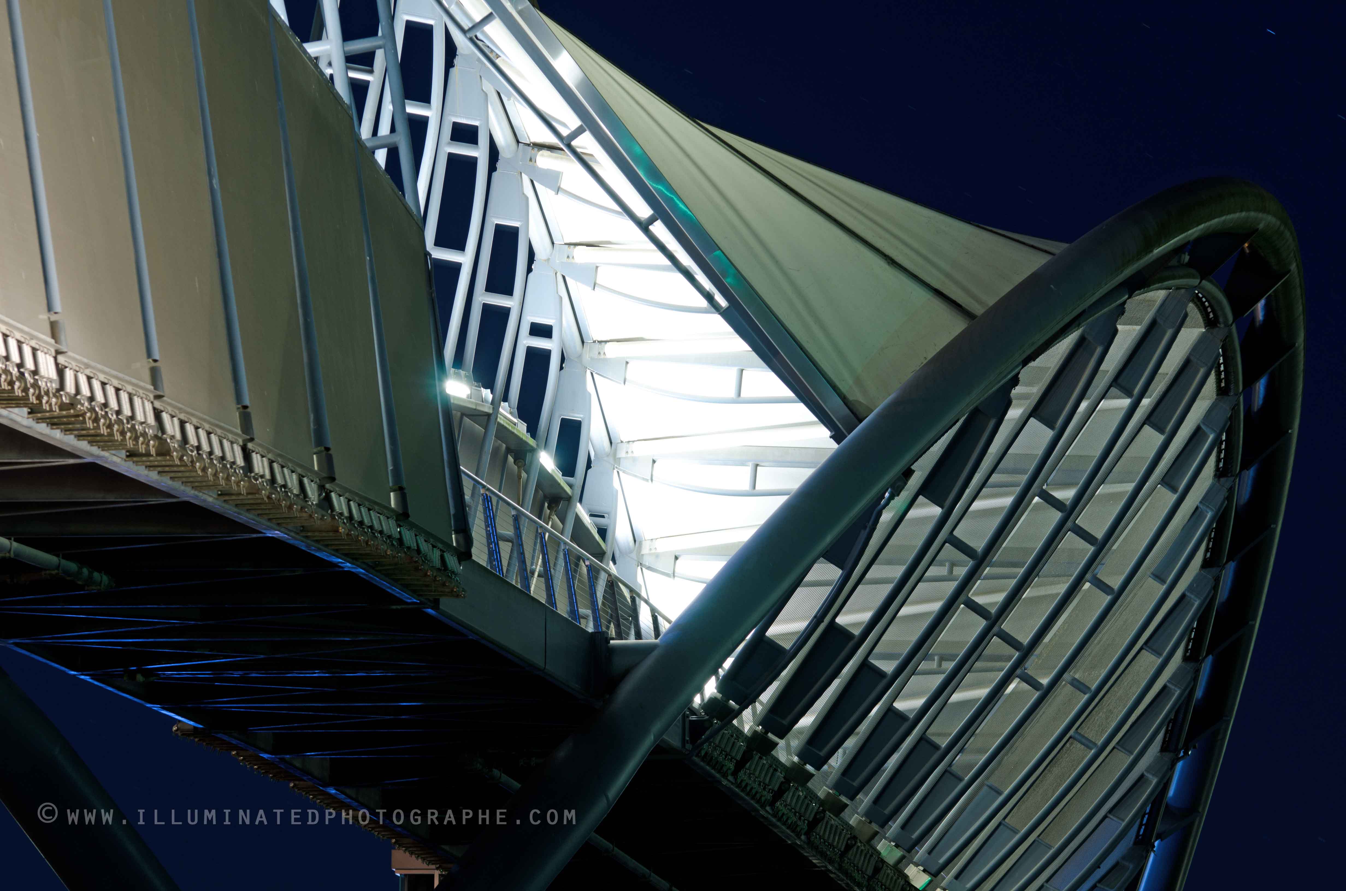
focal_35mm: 210
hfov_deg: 9.8
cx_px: 673
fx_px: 7835
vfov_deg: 6.5
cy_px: 446
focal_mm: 140
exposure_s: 15
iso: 100
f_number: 5
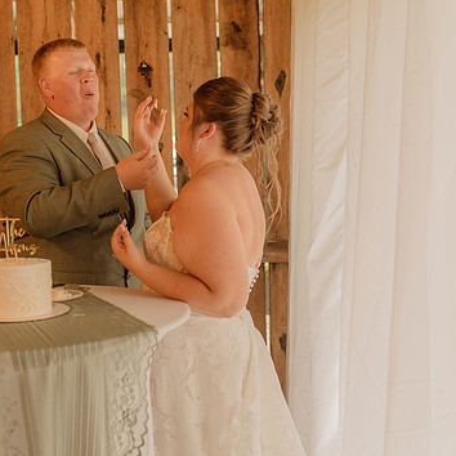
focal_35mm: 54
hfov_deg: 31.5
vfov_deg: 31.6
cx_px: 176
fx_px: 805
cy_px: 202
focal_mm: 35
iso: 640
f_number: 2.5
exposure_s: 1/200
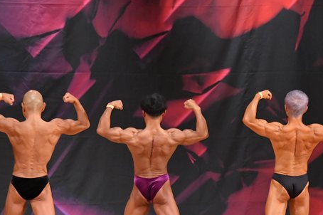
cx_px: 212
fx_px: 2860
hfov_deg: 6.5
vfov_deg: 4.3
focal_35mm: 319
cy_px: 158
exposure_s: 1/400
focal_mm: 125
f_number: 5.6
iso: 5600
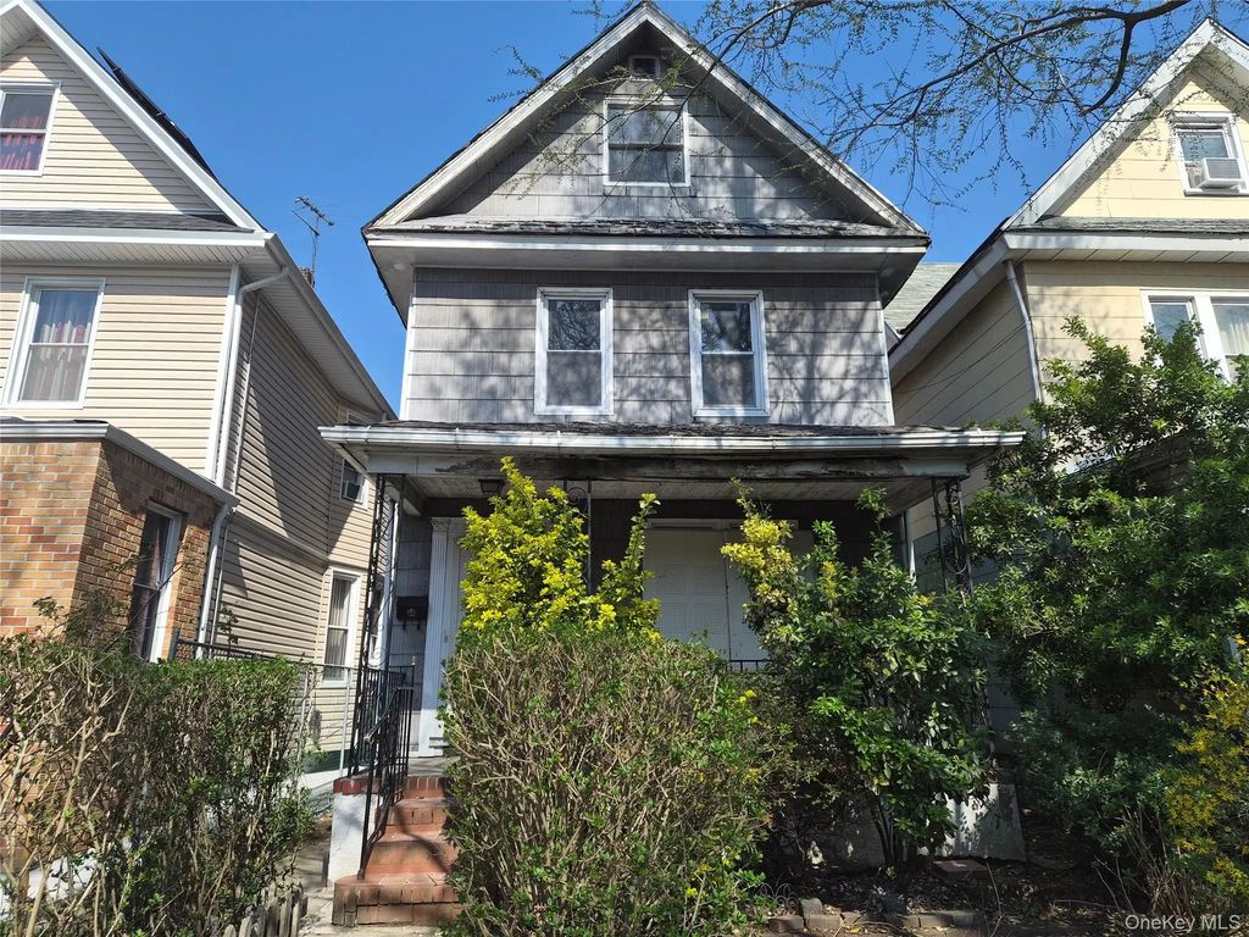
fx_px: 830
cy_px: 468
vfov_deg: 58.9
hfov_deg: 73.9
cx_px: 624
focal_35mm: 23
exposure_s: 1/4608
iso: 80
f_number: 1.8
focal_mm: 5.4
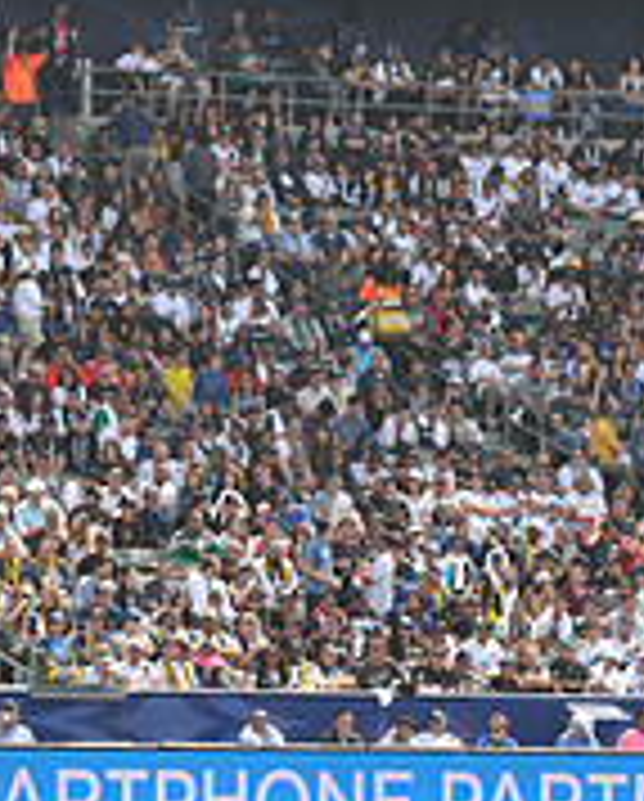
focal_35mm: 397
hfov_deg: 3.9
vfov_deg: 4.9
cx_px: -158
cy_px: 346
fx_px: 9434
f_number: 3.5
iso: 320
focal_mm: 130
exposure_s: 1/2500
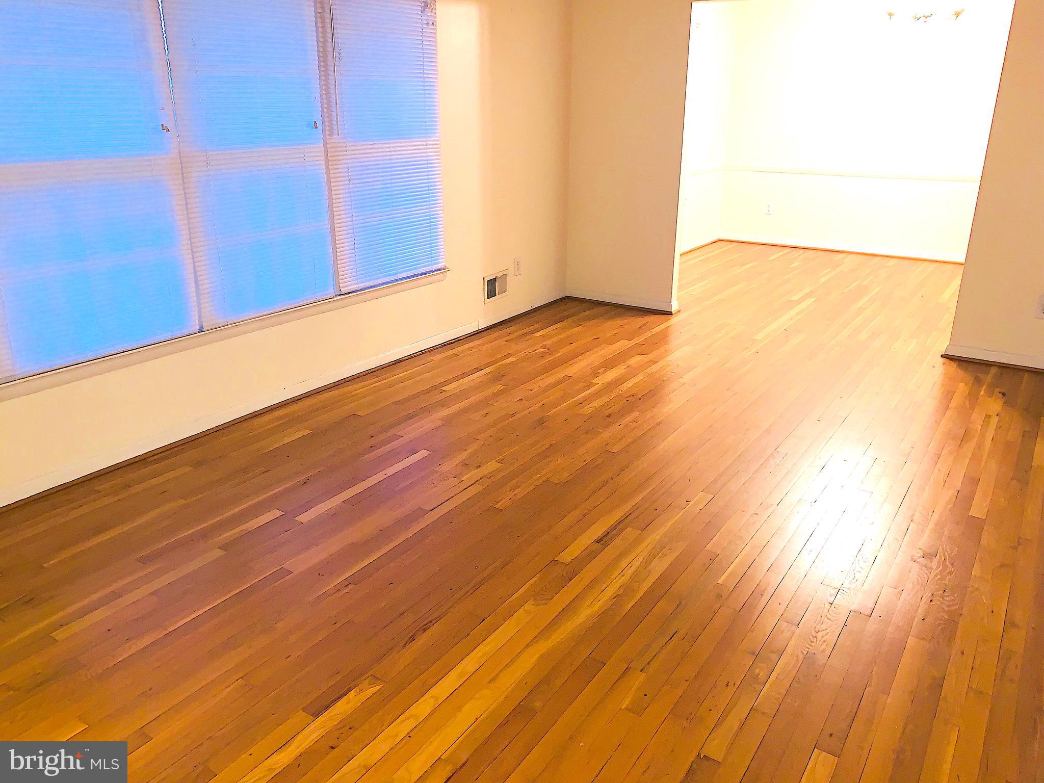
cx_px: 522
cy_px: 392
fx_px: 784
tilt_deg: -20.3
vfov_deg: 53.1
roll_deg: +0.1
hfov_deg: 67.3
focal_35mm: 26
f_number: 1.8
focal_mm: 4.25
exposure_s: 1/7
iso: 100
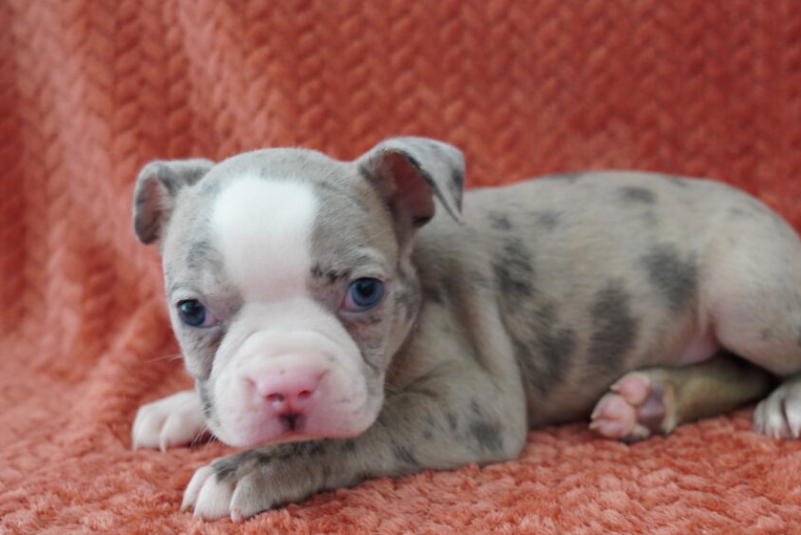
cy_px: 313
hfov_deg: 44.2
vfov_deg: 30.5
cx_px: 487
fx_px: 980
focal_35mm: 44
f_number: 3.5
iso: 1600
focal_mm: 24
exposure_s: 1/60
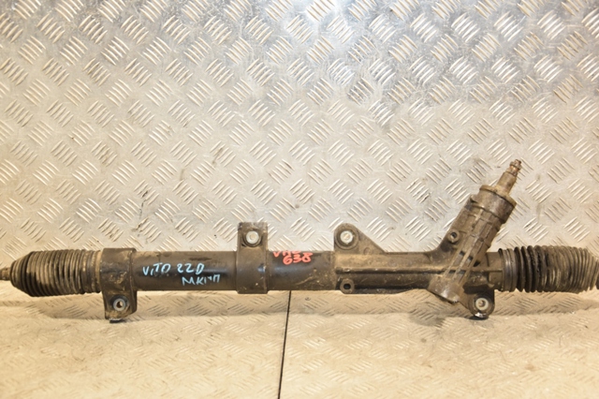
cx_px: 300
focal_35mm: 57
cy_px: 200
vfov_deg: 23.8
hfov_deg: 35.1
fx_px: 948
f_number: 5
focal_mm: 38
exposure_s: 1/160
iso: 800
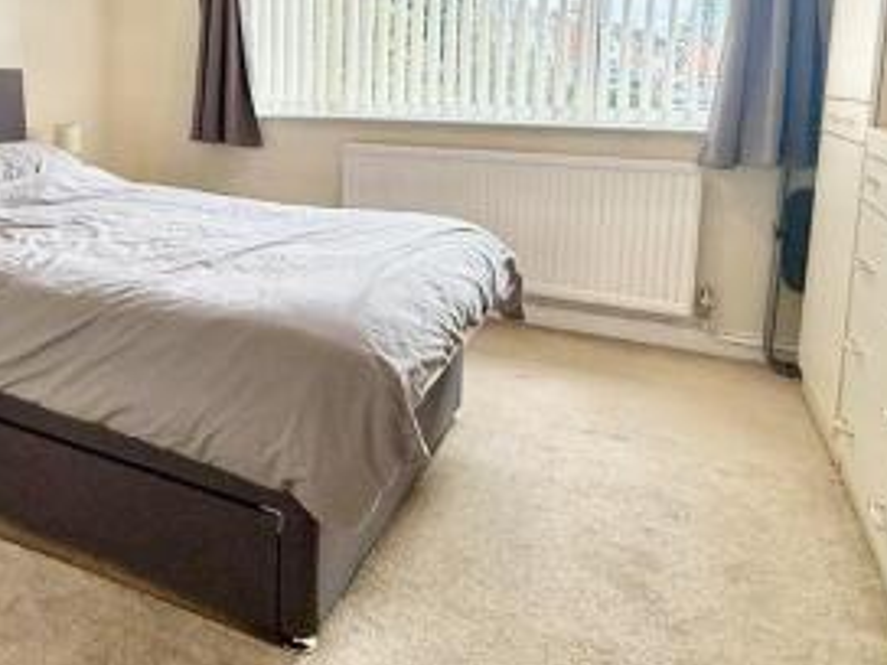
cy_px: 155
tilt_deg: -5.9
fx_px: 769
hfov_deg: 56.7
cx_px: 214
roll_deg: -0.4
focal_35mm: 30
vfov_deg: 45.0
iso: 64
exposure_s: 1/117
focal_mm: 2.22
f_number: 2.2
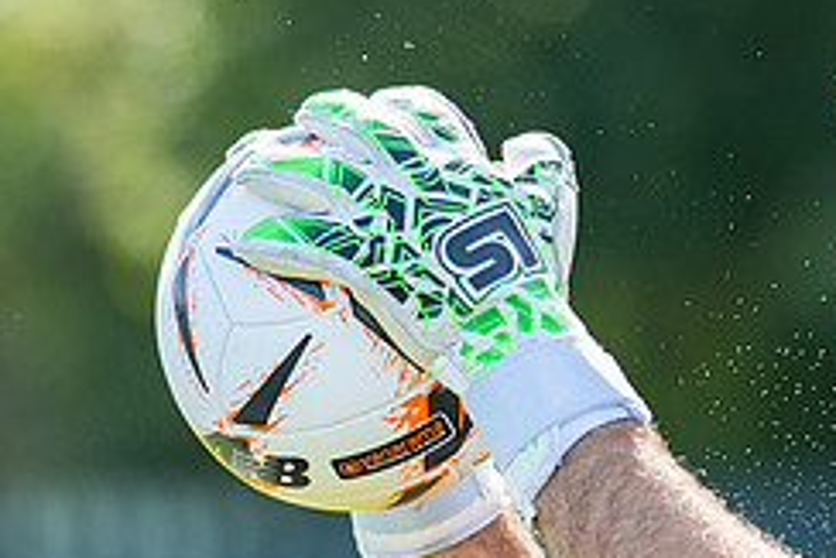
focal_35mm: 707
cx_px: 916
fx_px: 16427
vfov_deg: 1.9
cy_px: 381
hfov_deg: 2.9
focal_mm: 135
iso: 80
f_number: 1.8
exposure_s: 1/800
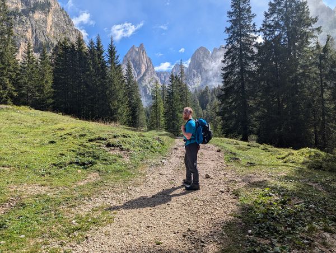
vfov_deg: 57.0
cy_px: 126
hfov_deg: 71.5
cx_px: 168
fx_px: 233
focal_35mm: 24
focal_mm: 6.81
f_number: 1.85
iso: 43
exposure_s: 1/1397
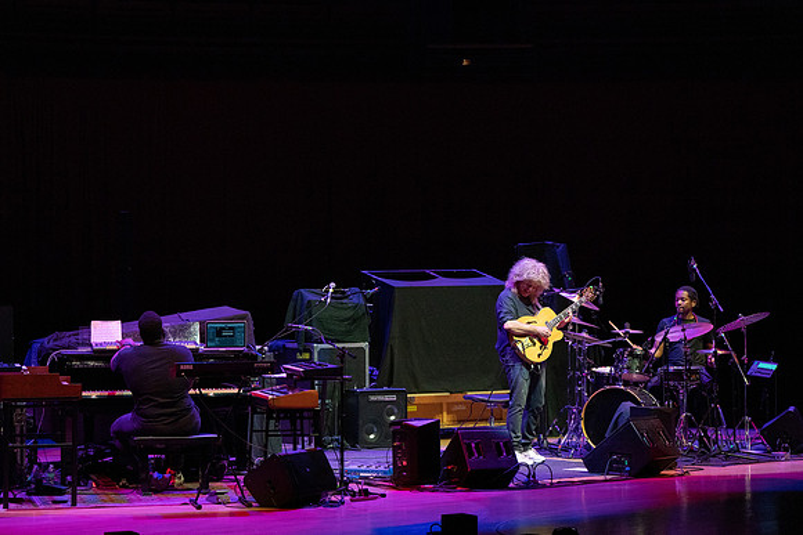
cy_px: 268
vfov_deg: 11.5
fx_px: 2655
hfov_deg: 17.2
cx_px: 402
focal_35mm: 119
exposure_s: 1/320
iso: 3200
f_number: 7.1
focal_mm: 119
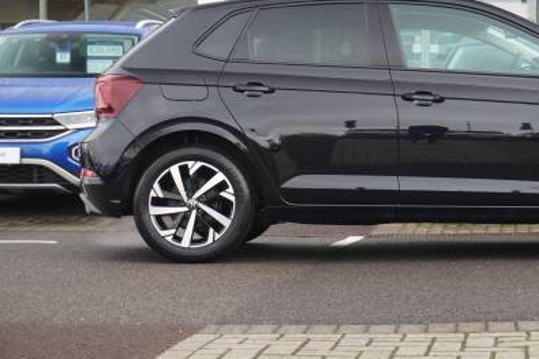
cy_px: 85
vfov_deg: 14.4
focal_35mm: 95
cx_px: 434
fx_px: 1419
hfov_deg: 21.2
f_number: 5.6
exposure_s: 1/160
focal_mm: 39
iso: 800
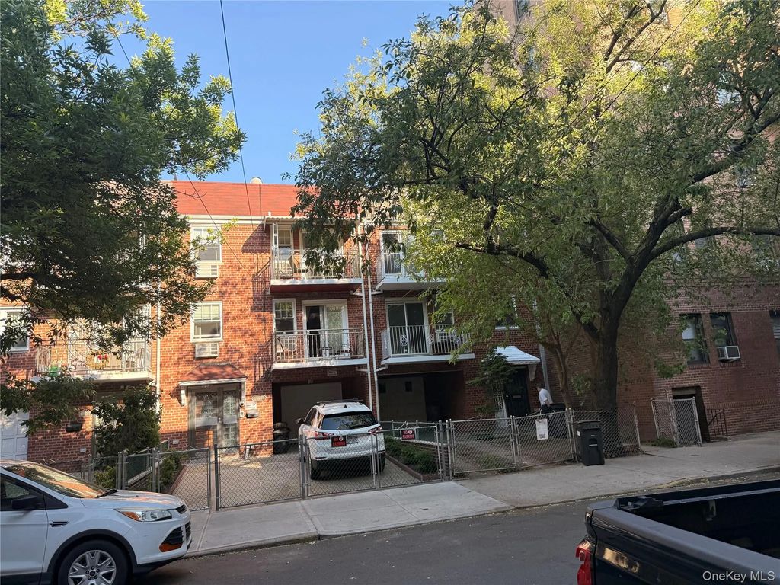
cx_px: 390
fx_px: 541
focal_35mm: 24
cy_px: 292
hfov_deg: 71.6
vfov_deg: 56.8
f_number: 1.78
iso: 100
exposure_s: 1/788
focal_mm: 6.76
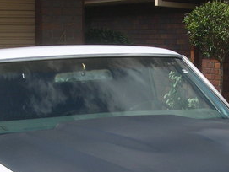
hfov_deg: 17.4
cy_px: 161
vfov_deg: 13.1
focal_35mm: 112
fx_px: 742
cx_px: 182
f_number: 7.6
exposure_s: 1/253
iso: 100
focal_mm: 8
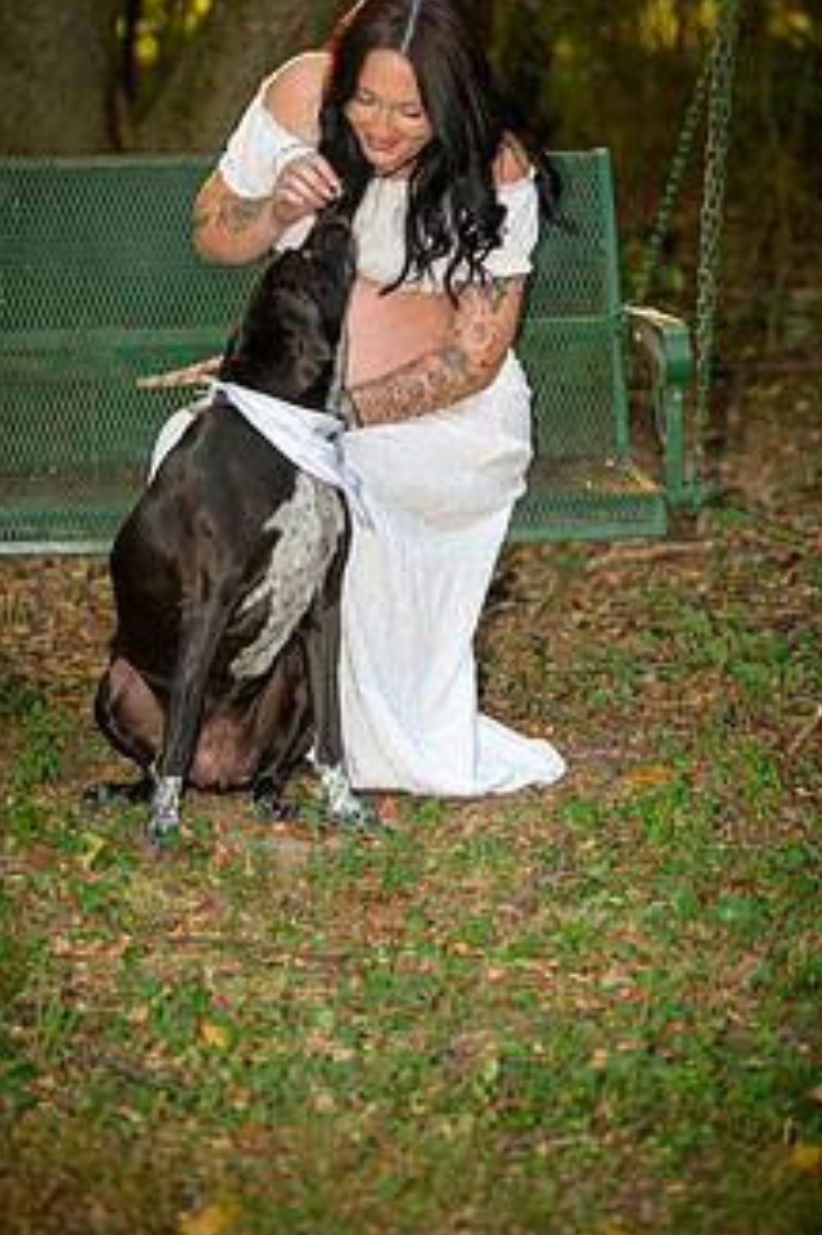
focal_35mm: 145
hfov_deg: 9.5
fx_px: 4971
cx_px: 386
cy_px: 455
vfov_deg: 14.1
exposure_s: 1/60
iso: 200
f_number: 3.3
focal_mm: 105
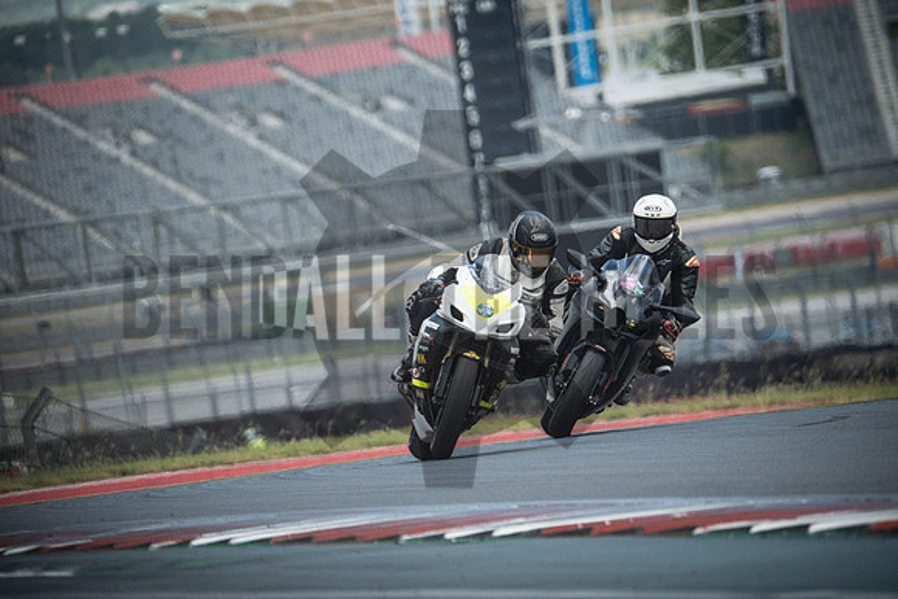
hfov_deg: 3.4
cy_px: 300
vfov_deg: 2.3
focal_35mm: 600
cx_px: 449
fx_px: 14969
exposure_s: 1/2500
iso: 2500
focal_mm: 400
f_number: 5.6
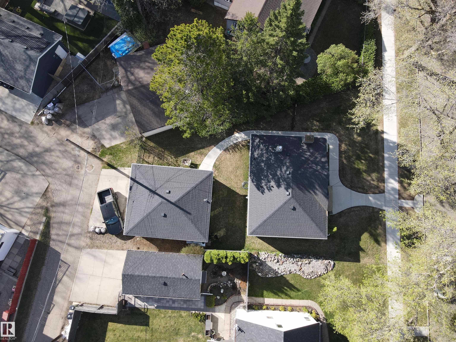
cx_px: 228
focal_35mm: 24
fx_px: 316
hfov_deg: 71.6
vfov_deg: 56.8
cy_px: 171
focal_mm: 4.5
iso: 110
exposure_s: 1/15
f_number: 2.8
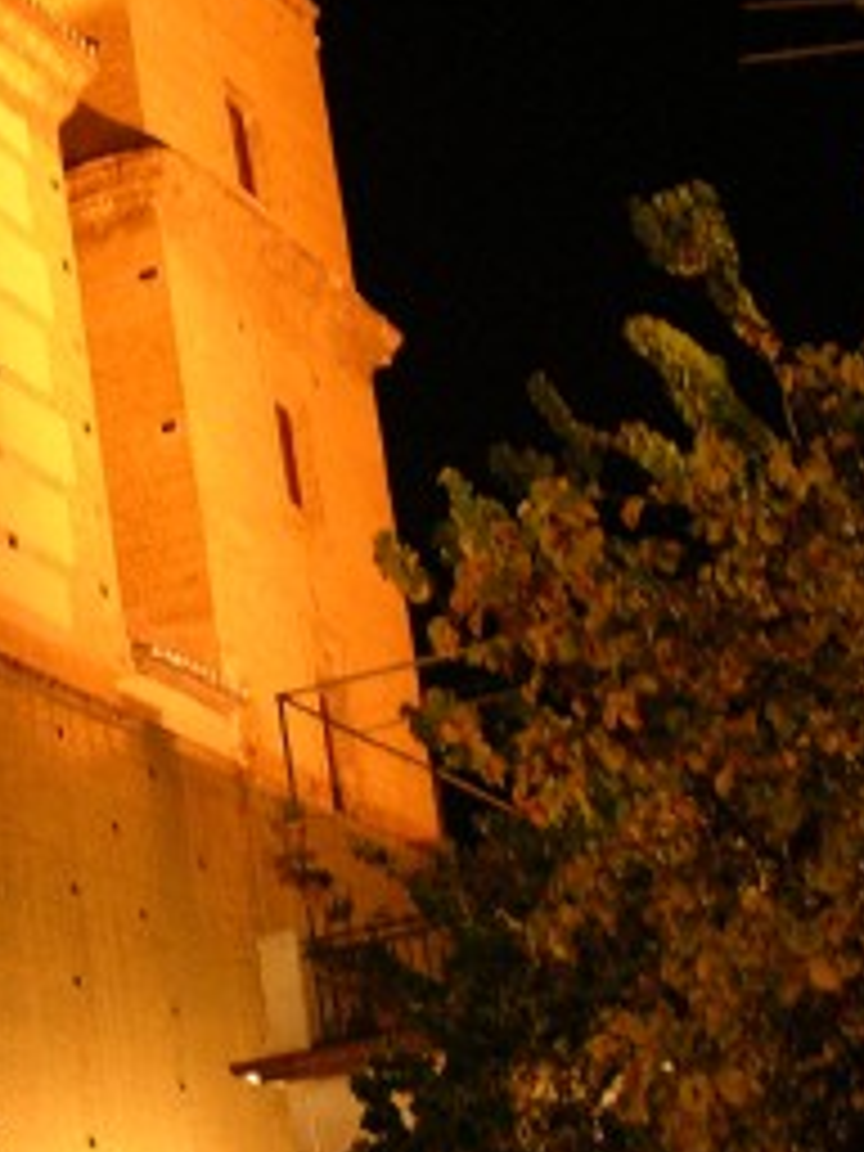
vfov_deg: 18.7
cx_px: -54
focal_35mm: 105
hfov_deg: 13.8
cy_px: 684
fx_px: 3494
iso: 200
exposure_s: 1/1.7
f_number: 2.8
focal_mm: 8.9
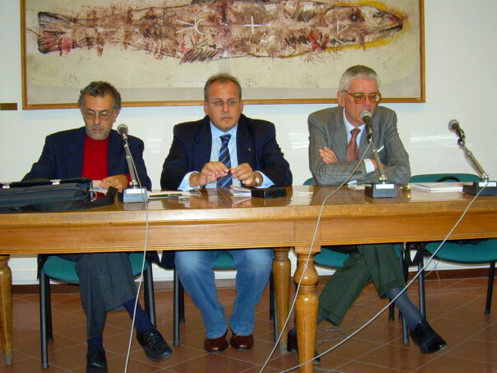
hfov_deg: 39.7
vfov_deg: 30.3
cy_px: 198
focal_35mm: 48
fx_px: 689
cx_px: 257
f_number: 2.8
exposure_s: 1/60
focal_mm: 6.3
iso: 200
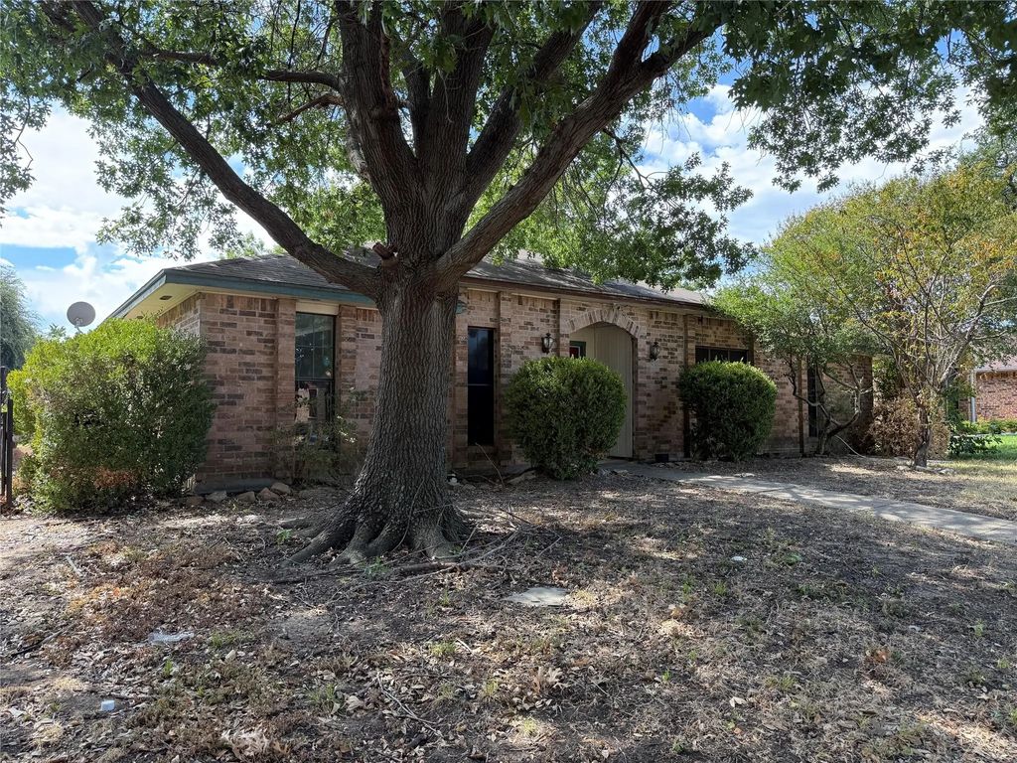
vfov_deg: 56.8
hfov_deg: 71.6
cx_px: 508
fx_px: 705
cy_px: 382
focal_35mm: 24
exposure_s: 1/584
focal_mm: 6.76
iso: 100
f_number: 1.78
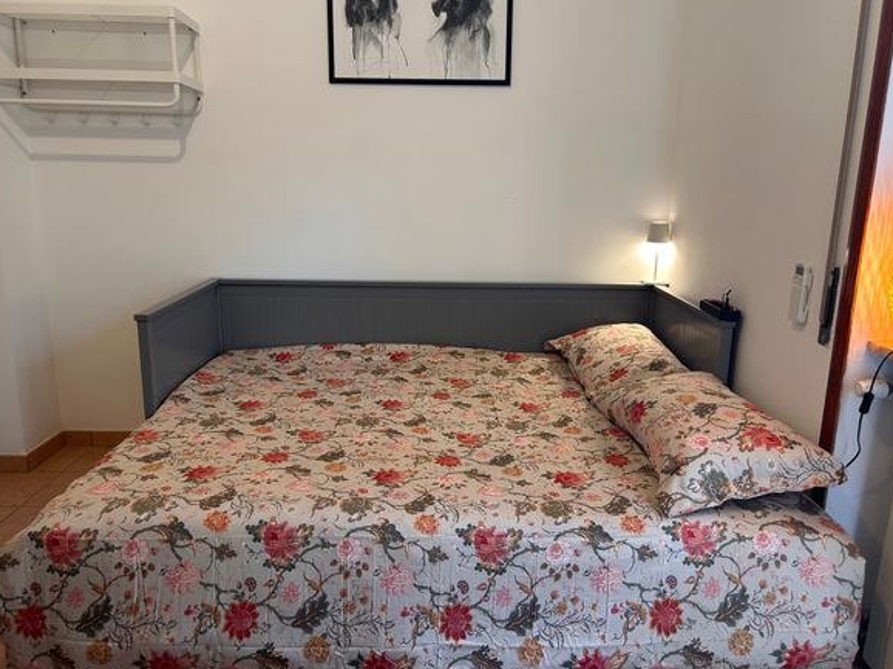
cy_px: 331
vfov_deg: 51.3
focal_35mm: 27
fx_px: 696
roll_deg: -0.7
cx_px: 450
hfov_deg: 65.3
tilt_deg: -12.8
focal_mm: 5.7
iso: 80
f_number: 1.5
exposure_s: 1/50
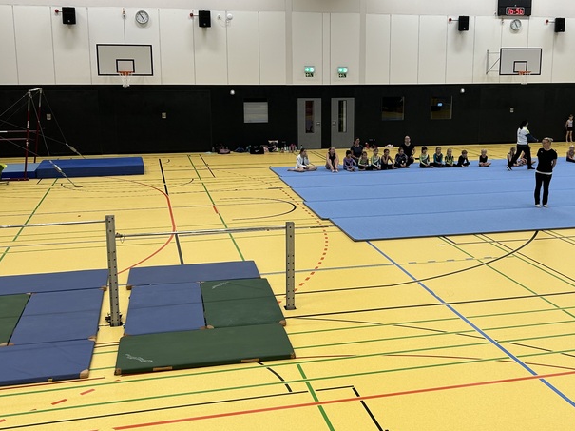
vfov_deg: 33.5
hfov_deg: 43.7
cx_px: 345
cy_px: 188
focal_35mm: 43
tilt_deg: -9.2
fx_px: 714
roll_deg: -0.1
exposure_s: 1/99
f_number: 1.5
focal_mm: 5.7
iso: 32
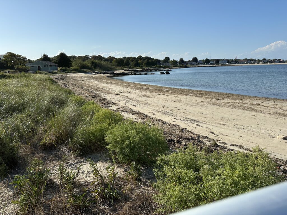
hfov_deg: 71.6
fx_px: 199
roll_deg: +1.5
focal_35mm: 24
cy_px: 108
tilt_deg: -11.7
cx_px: 144
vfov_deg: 56.8
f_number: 1.78
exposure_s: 1/5525
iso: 80
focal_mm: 6.86
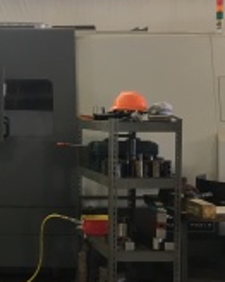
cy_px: 126
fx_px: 575
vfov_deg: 27.5
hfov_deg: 20.5
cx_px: -55
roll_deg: -0.3
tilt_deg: -1.0
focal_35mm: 69
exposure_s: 1/30
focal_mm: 4.15
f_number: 2.2
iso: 64
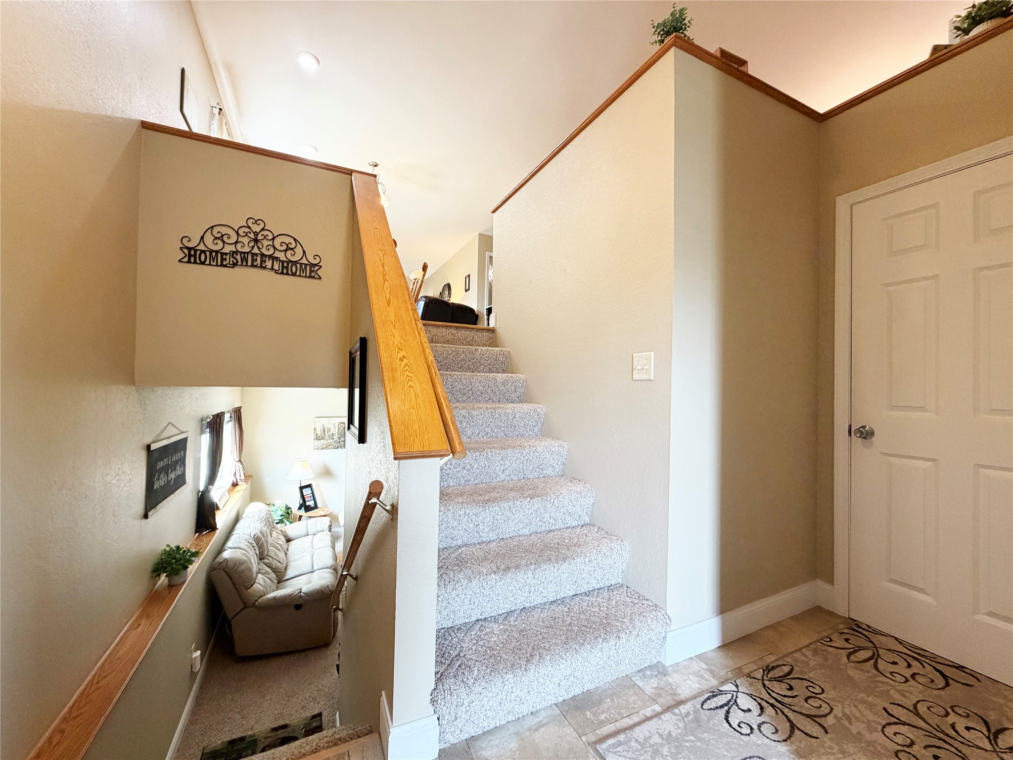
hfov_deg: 102.1
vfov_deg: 85.7
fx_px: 410
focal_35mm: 14
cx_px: 506
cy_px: 380
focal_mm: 2.22
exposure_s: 1/120
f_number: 2.2
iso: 320
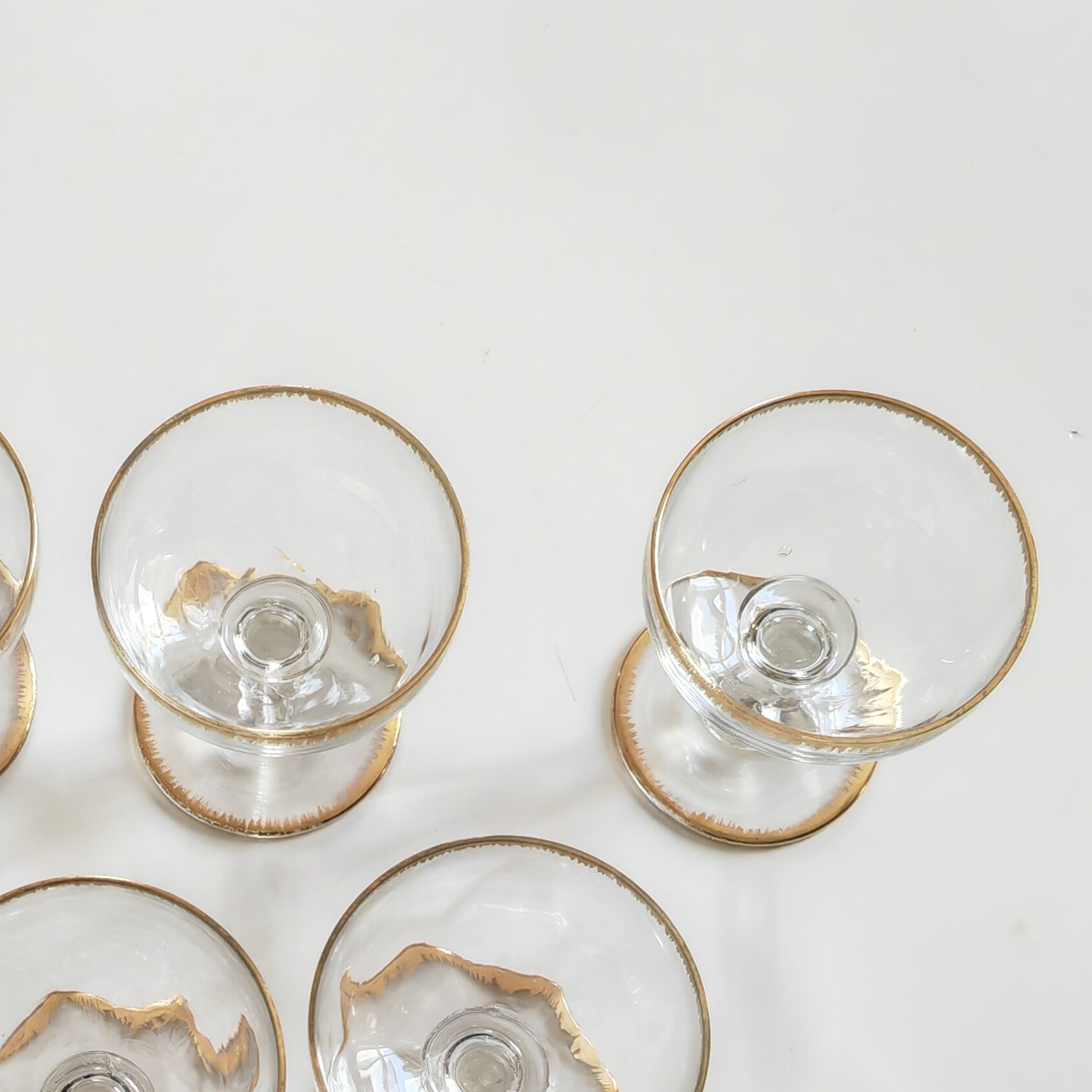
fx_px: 2463
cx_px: 133
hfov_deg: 24.4
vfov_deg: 24.6
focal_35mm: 69
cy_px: 890
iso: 64
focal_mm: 5.53
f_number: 1.8
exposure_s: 1/100
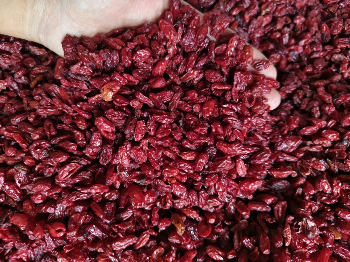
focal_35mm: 23
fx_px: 233
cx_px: 175
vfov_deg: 58.9
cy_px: 131
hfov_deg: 73.9
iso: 330
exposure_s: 1/100
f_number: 1.88
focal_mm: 5.56
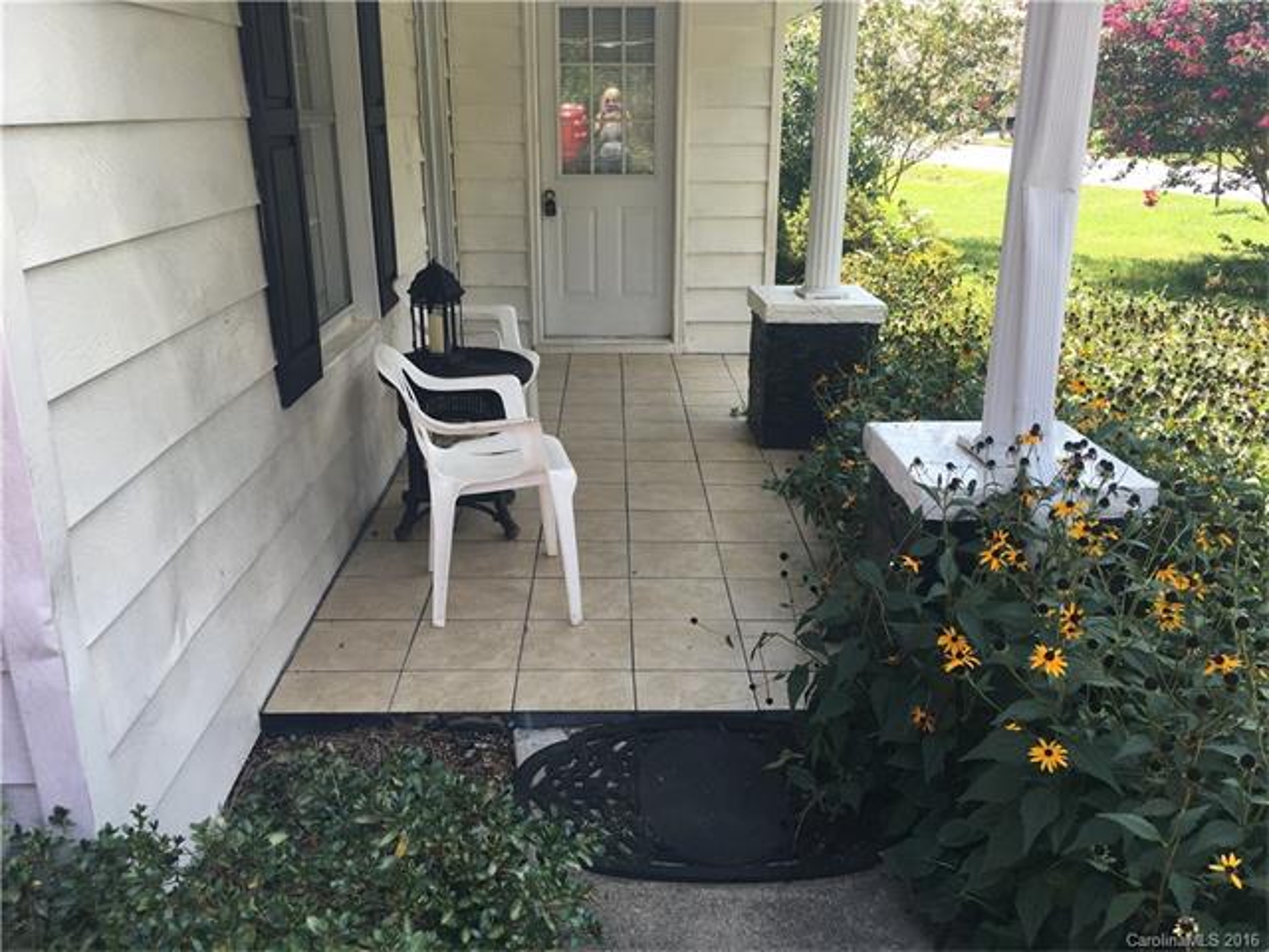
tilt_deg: -18.0
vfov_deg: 48.2
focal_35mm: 29
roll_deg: -0.1
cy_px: 476
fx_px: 1063
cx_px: 634
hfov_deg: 61.7
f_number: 2.2
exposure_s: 1/298
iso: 25
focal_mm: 4.15
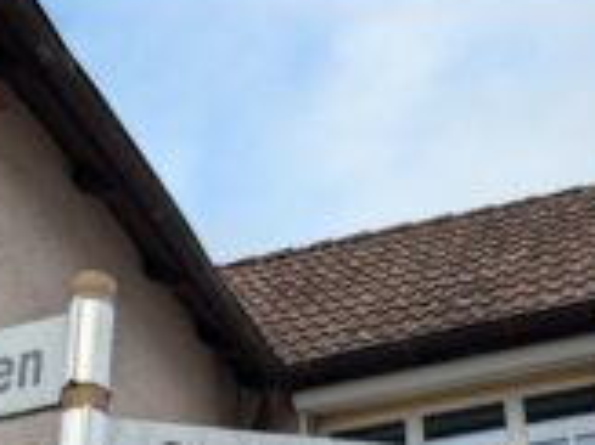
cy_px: 522
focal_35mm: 59
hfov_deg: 32.7
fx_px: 1013
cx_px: 266
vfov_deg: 22.9
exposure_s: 1/238
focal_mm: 6.9
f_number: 1.68
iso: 25
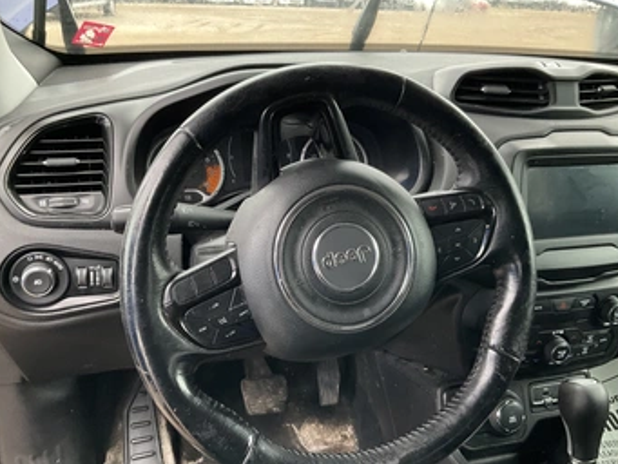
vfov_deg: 41.8
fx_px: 607
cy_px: 246
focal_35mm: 34
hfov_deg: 53.9
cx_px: 312
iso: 80
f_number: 1.8
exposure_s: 1/60
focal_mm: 3
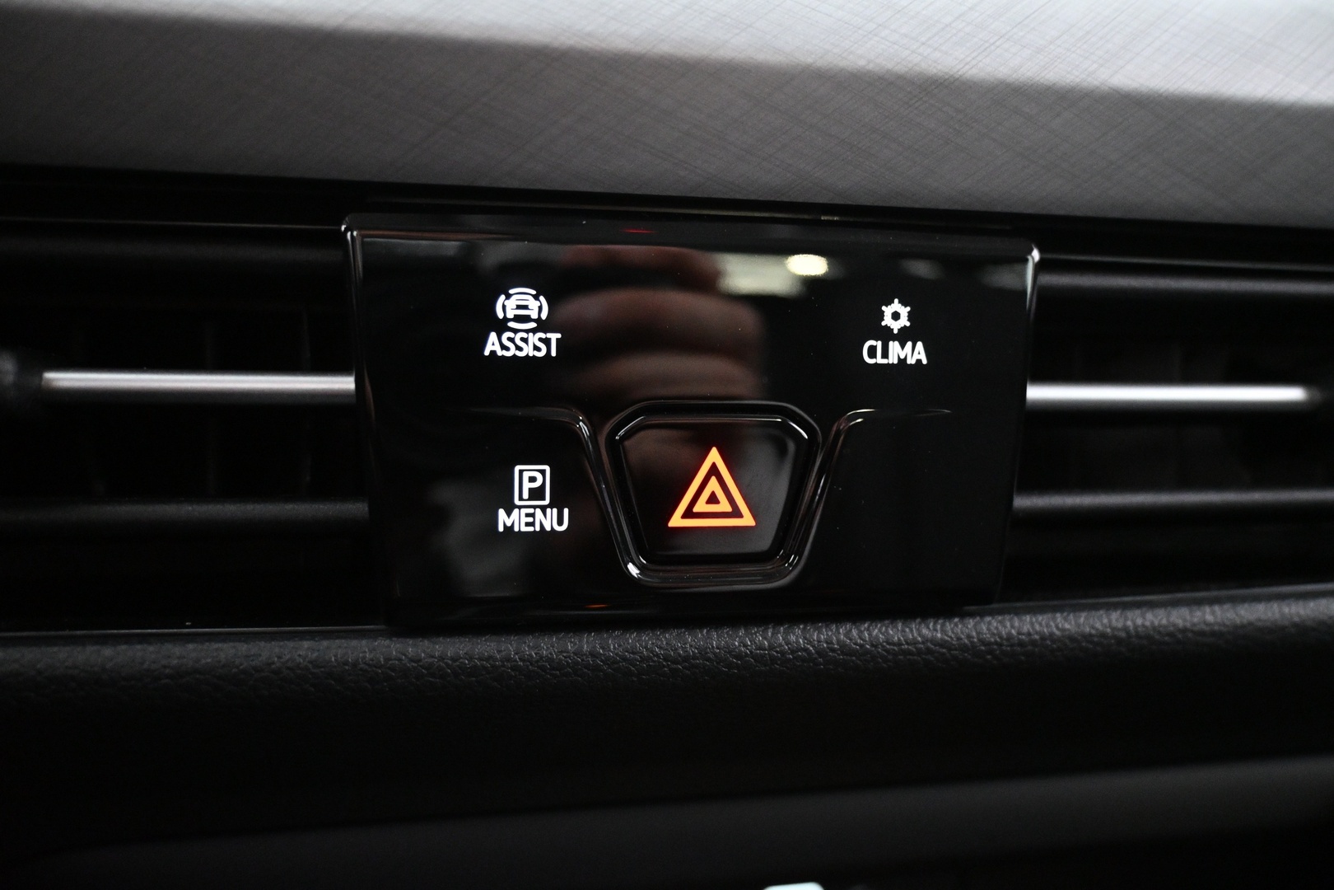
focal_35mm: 30
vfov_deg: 43.6
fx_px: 1112
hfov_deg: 61.9
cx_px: 667
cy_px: 445
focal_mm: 20
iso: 4000
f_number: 3.8
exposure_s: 1/20
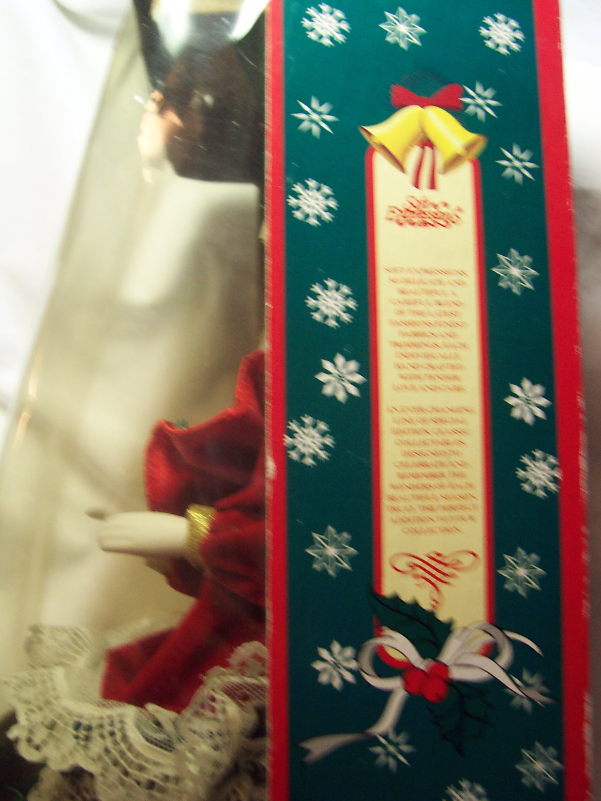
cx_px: 300
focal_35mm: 37
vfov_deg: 50.1
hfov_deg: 38.7
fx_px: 857
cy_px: 400
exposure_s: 1/30
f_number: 2.8
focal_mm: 5.6
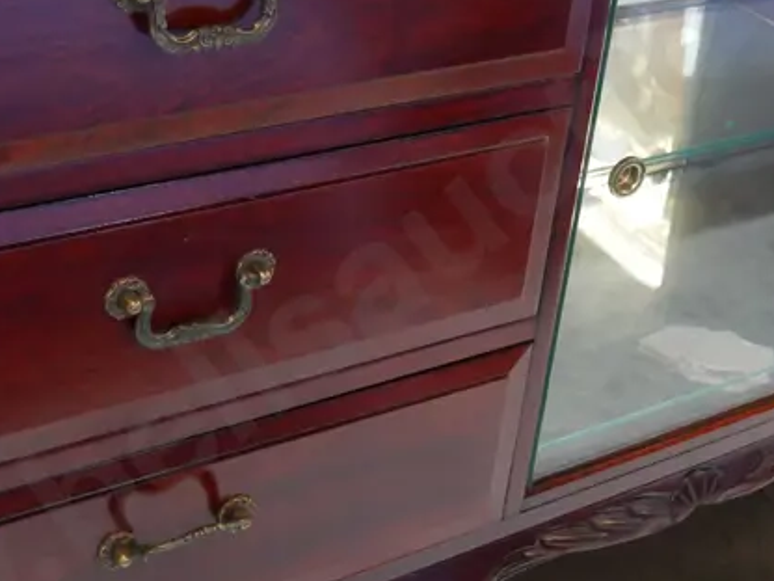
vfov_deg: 21.3
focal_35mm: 69
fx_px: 1543
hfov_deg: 28.1
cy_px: 219
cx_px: 467
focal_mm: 14
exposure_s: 1/60
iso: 1600
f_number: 3.5
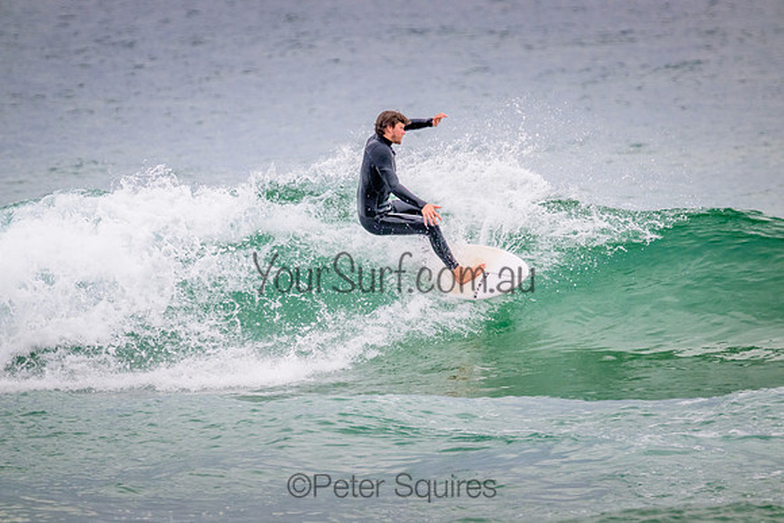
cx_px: 392
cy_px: 262
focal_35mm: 800
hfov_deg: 2.6
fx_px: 17425
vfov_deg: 1.7
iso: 2200
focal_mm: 800
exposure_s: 1/1250
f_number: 11
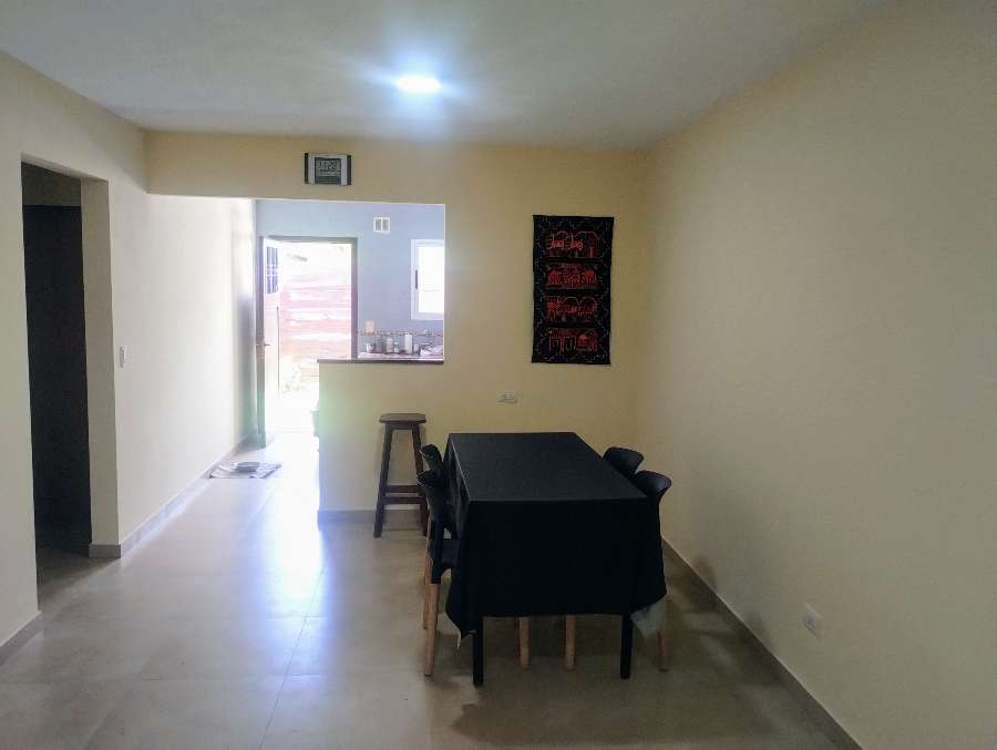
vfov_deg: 49.8
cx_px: 498
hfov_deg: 63.4
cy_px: 375
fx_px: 807
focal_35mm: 28
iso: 309
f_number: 1.8
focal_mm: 4.27
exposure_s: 1/33
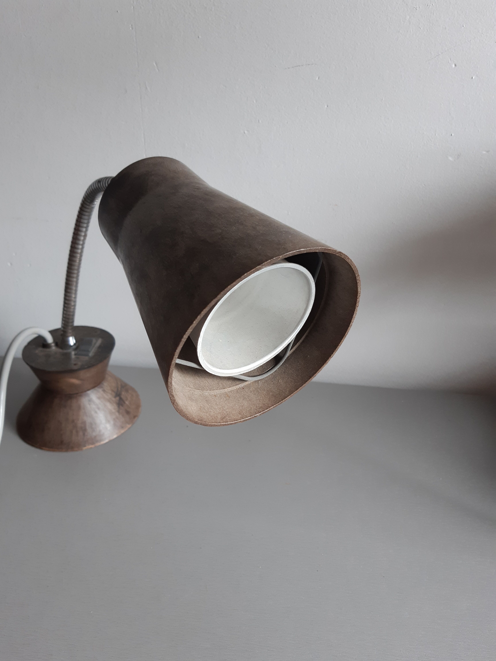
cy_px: 330
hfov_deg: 53.1
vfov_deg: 67.3
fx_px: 497
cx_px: 248
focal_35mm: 26
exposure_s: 1/60
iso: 80
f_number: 1.7
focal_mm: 3.92
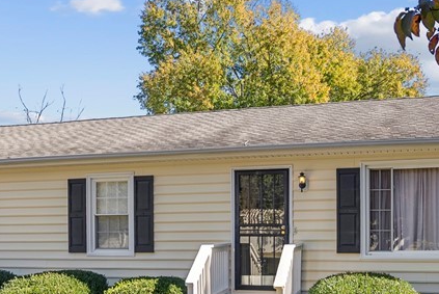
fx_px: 500
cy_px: 234
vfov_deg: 31.9
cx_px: 240
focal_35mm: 41
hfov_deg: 47.3
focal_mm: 16
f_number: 4
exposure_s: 1/80
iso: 100
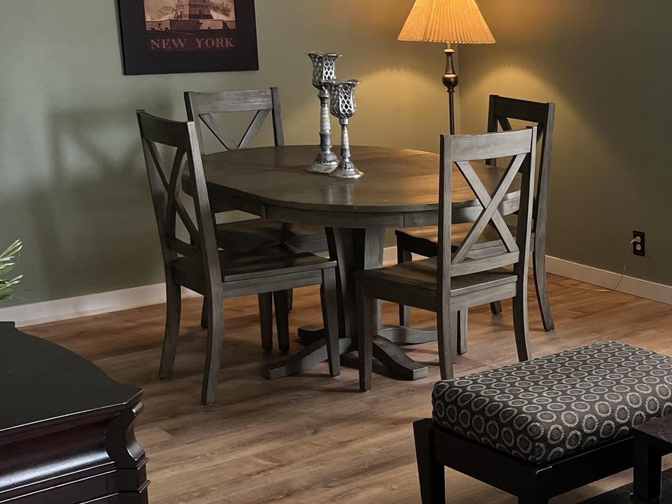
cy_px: 248
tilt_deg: -11.1
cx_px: 766
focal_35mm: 62
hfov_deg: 28.0
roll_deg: -1.6
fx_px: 1204
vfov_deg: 23.7
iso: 100
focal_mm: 5.7
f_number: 1.5
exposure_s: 1/120
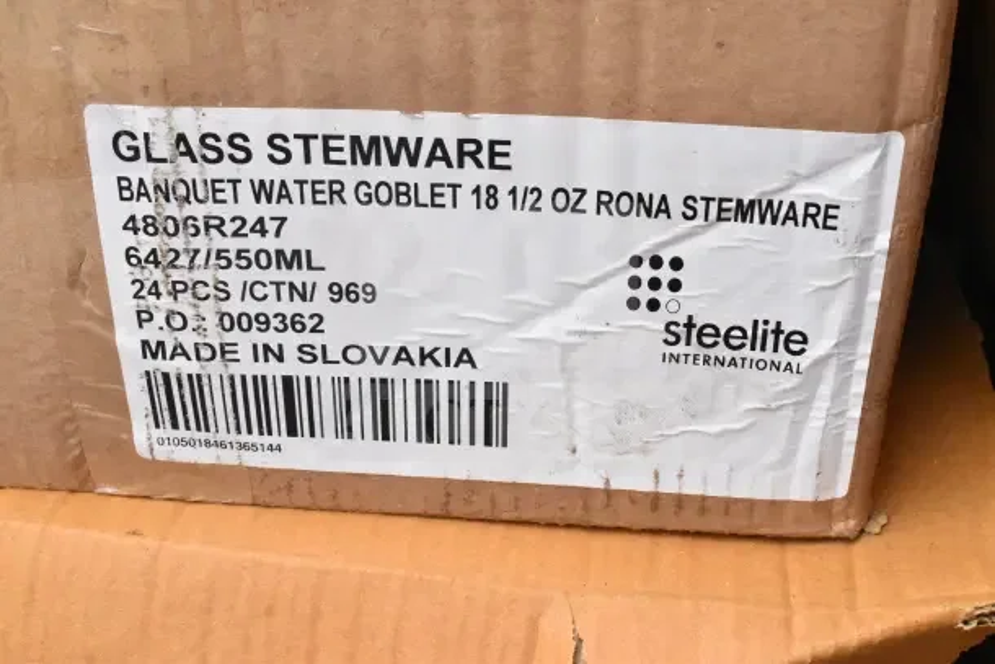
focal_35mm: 45
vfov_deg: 29.9
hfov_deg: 43.6
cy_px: 332
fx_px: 1244
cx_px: 498
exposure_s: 1/1000
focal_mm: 30
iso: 6400
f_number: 16
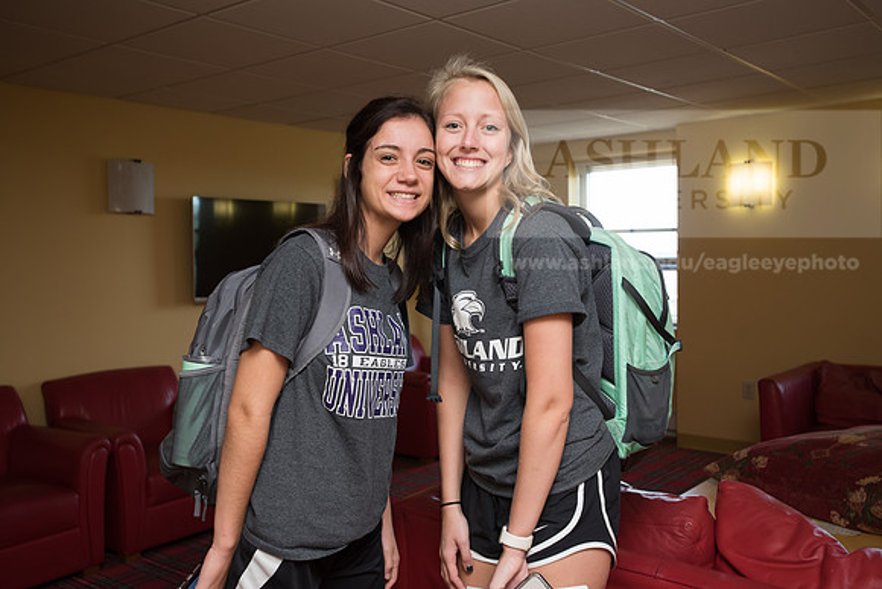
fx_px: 858
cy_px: 294
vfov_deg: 37.9
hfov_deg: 54.4
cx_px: 441
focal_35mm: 35
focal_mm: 35
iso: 800
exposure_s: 1/200
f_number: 5
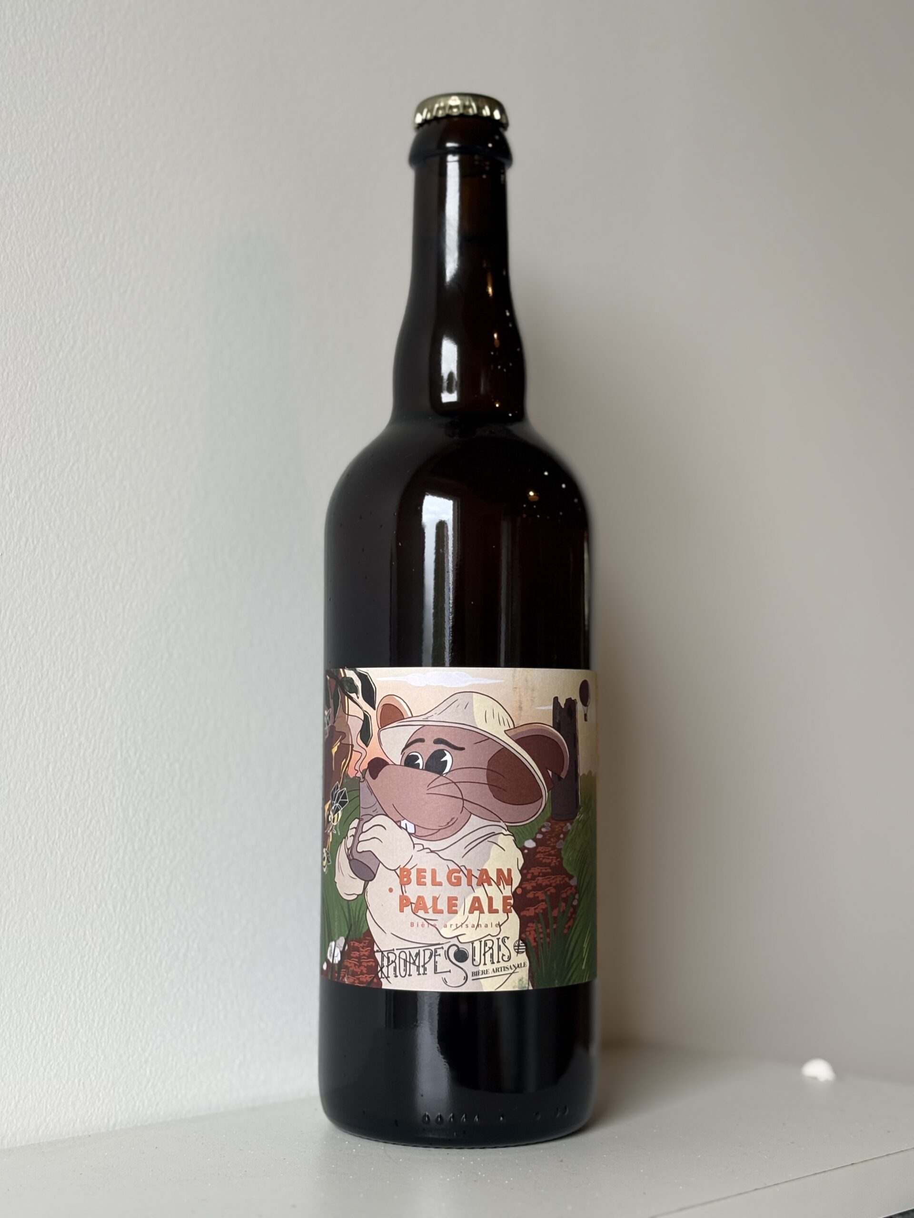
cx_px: 457
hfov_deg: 28.0
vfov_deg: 36.8
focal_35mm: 52
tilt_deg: +3.2
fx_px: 1831
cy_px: 609
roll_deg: +0.6
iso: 50
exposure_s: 1/100
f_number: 1.6
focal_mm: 5.96
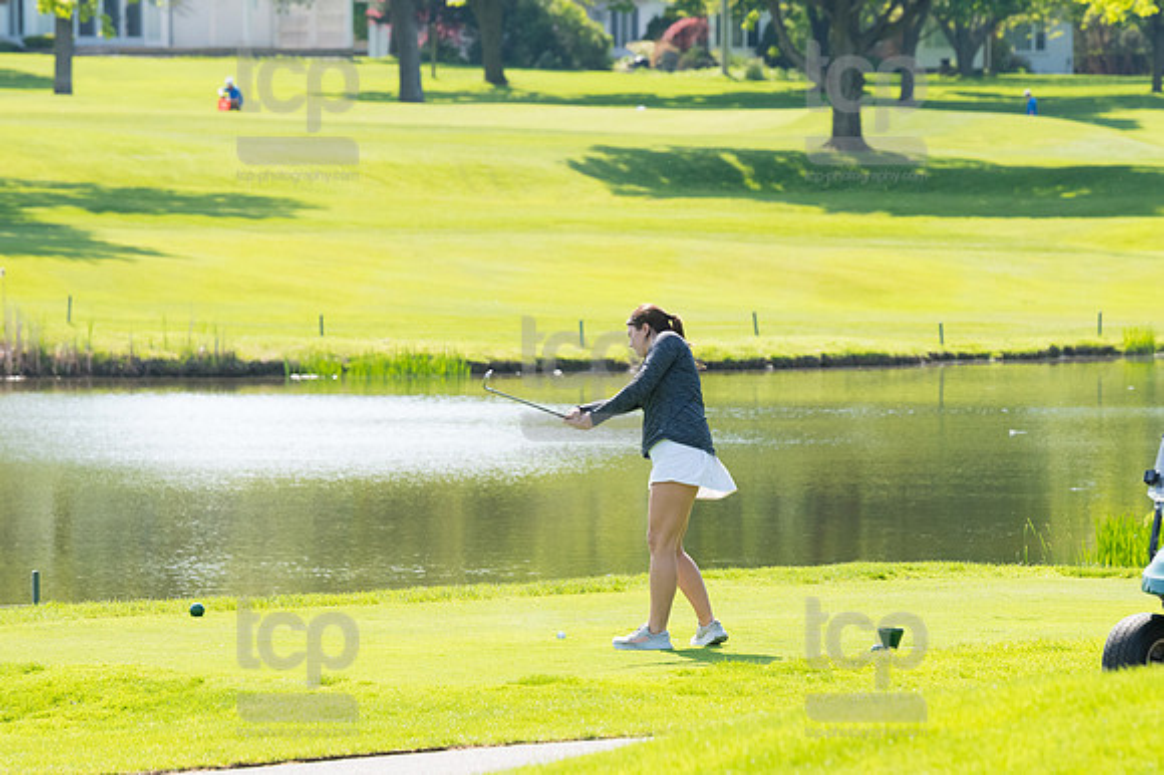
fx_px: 9694
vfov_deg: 4.6
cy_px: 388
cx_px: 582
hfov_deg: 6.9
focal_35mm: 300
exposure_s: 1/1600
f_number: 5.6
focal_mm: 200
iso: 1000
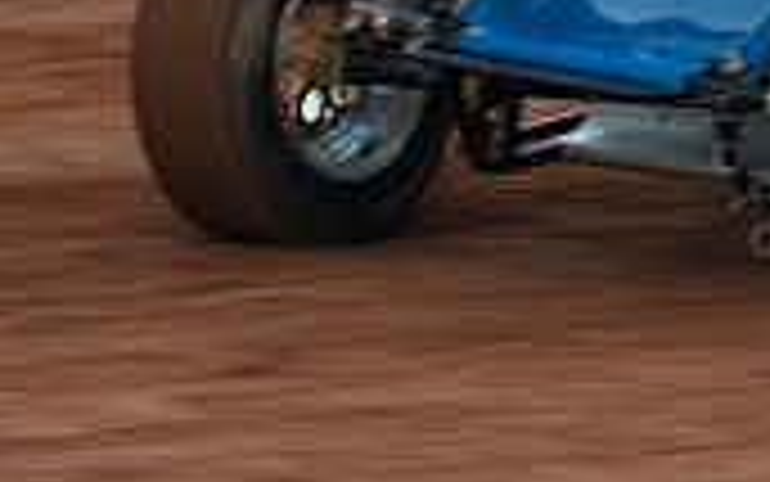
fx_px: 8712
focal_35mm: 415
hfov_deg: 5.0
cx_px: 973
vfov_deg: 3.2
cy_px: -329
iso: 400
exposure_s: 1/320
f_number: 3.2
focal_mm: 80
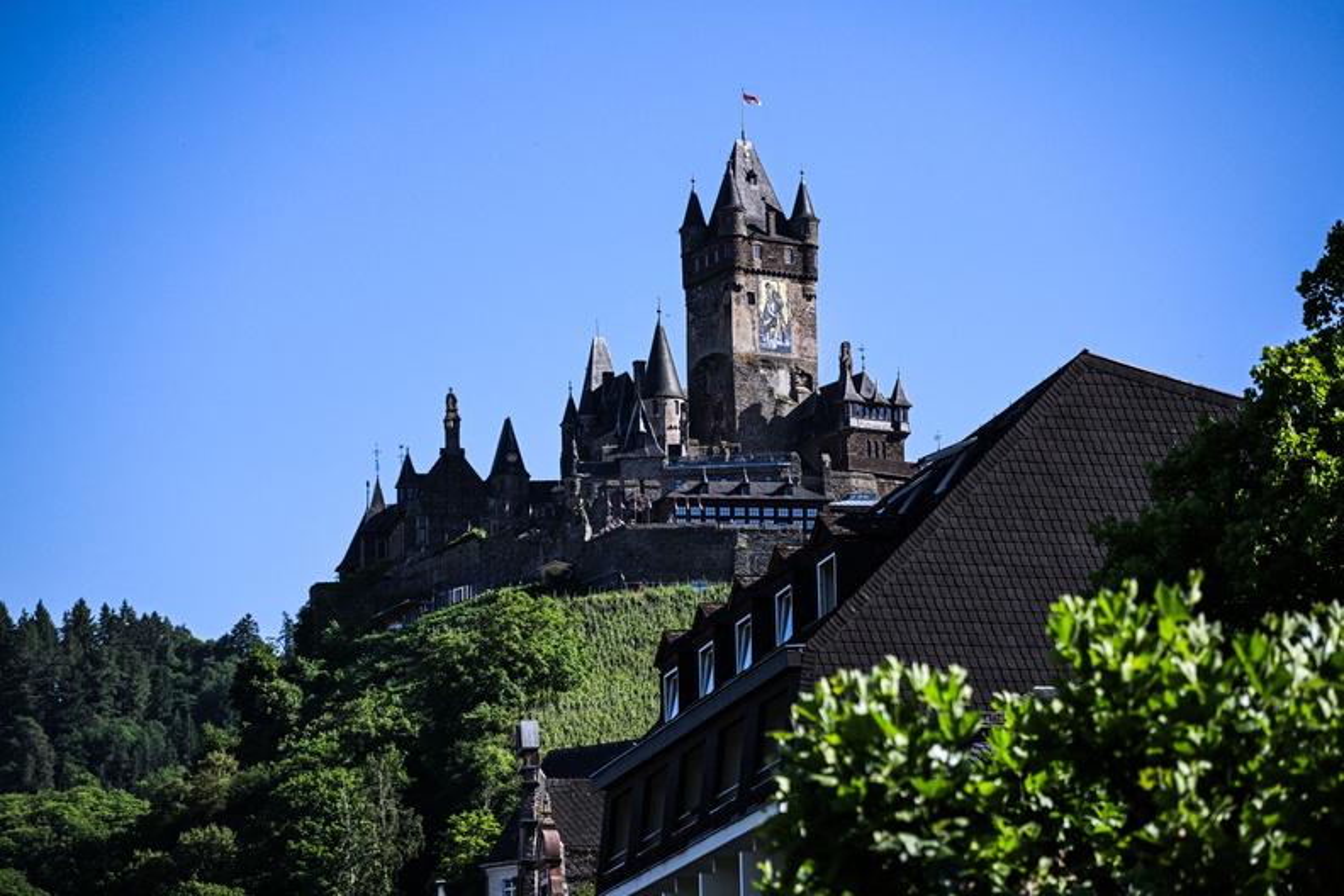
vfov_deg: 11.9
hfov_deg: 17.8
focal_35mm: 115
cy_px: 448
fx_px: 4293
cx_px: 672
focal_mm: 115
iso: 1250
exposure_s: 1/10000
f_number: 4
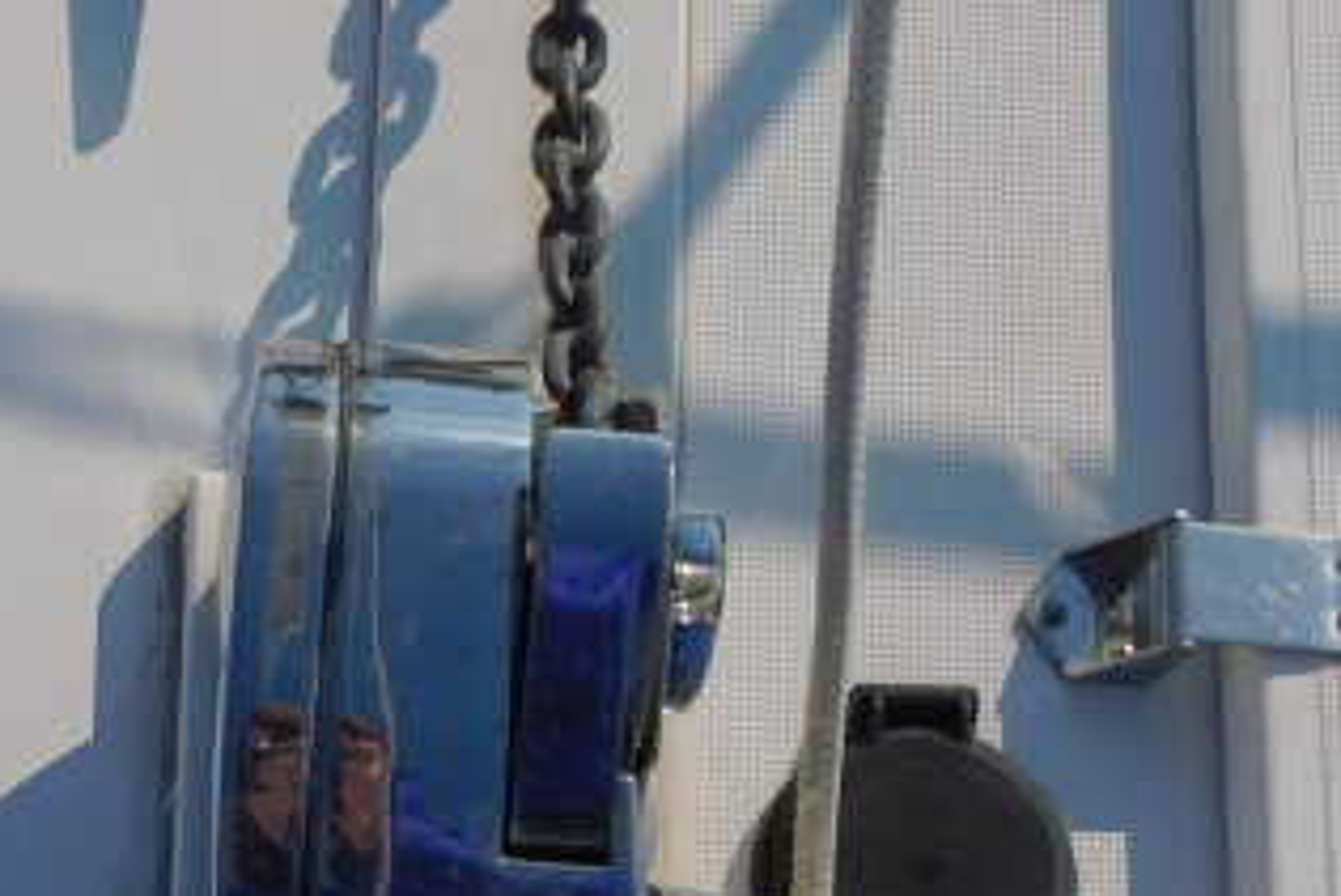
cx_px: 187
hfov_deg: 25.0
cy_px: 1104
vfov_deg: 16.5
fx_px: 2944
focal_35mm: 79
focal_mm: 5.3
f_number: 6.4
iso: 125
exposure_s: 1/1000
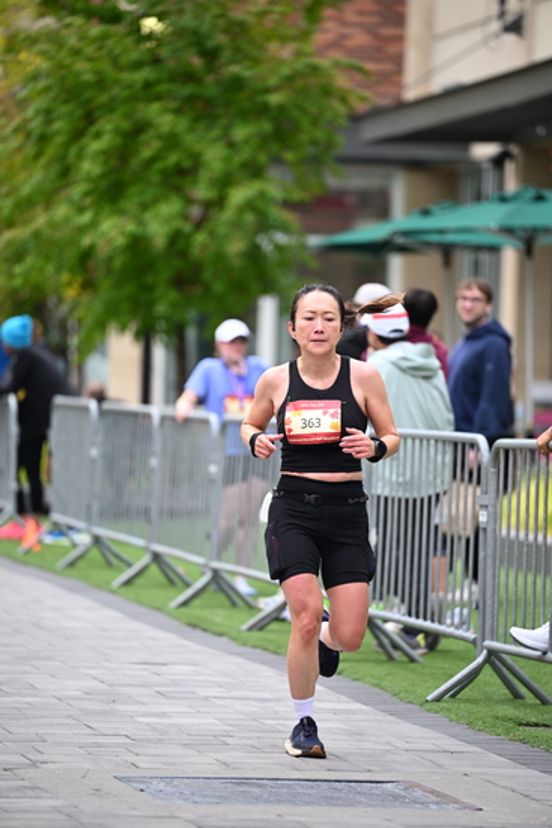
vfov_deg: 10.3
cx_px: 276
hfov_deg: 6.9
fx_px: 4597
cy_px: 414
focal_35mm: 200
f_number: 2.8
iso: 640
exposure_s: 1/2000
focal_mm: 200
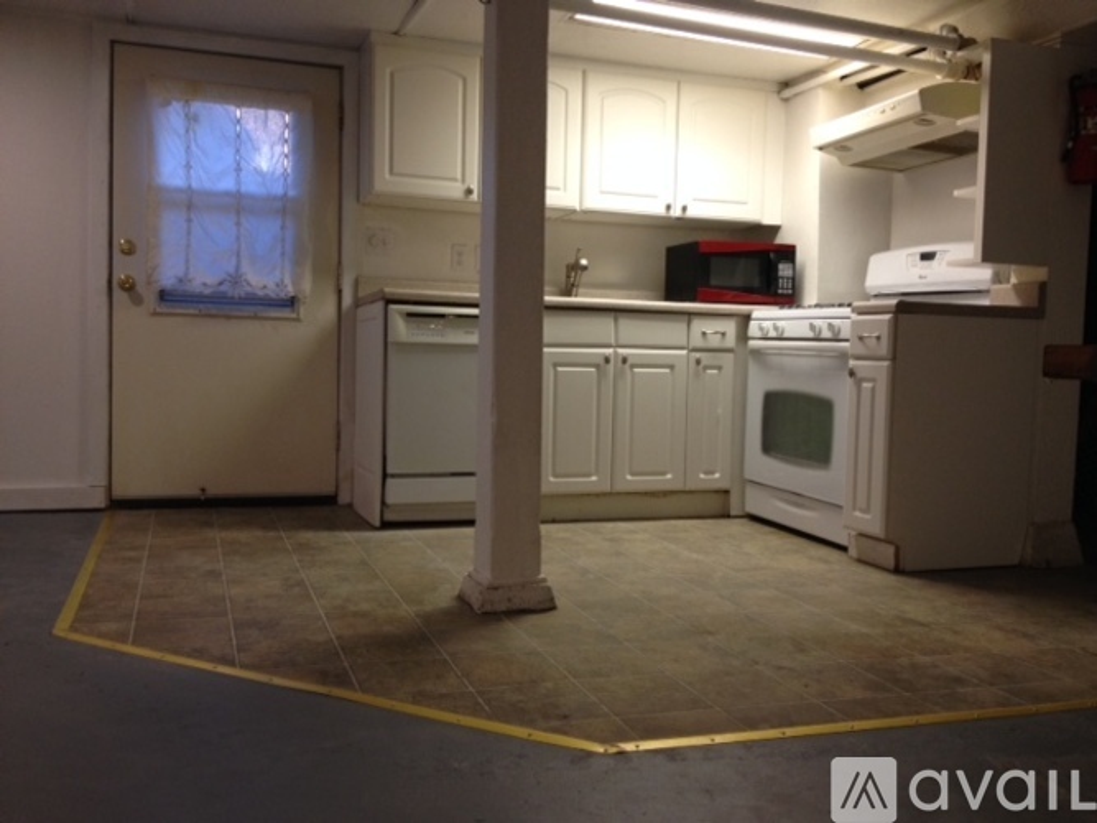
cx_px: 548
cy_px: 412
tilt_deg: -5.6
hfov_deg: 52.6
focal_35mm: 35
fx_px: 1109
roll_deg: +0.0
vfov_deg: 40.7
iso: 100
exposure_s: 1/20
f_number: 2.4
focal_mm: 4.28
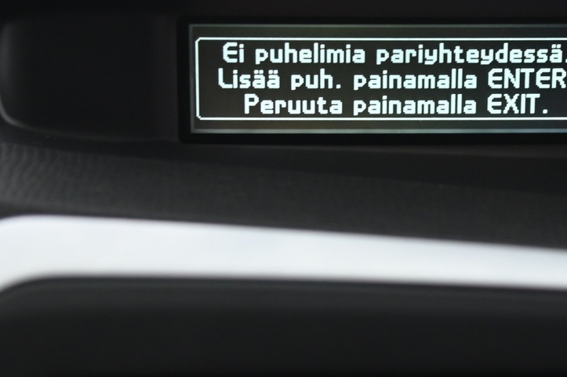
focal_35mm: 146
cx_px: 363
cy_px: 300
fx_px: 2298
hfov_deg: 14.1
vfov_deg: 9.4
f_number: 4
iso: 2000
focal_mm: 65
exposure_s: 1/30
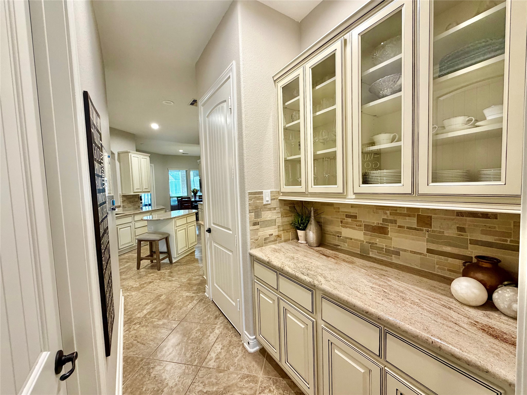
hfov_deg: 102.1
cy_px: 198
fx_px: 213
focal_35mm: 14
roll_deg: +2.9
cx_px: 264
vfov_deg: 85.7
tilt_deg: -2.8
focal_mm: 2.22
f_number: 2.2
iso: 250
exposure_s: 1/60
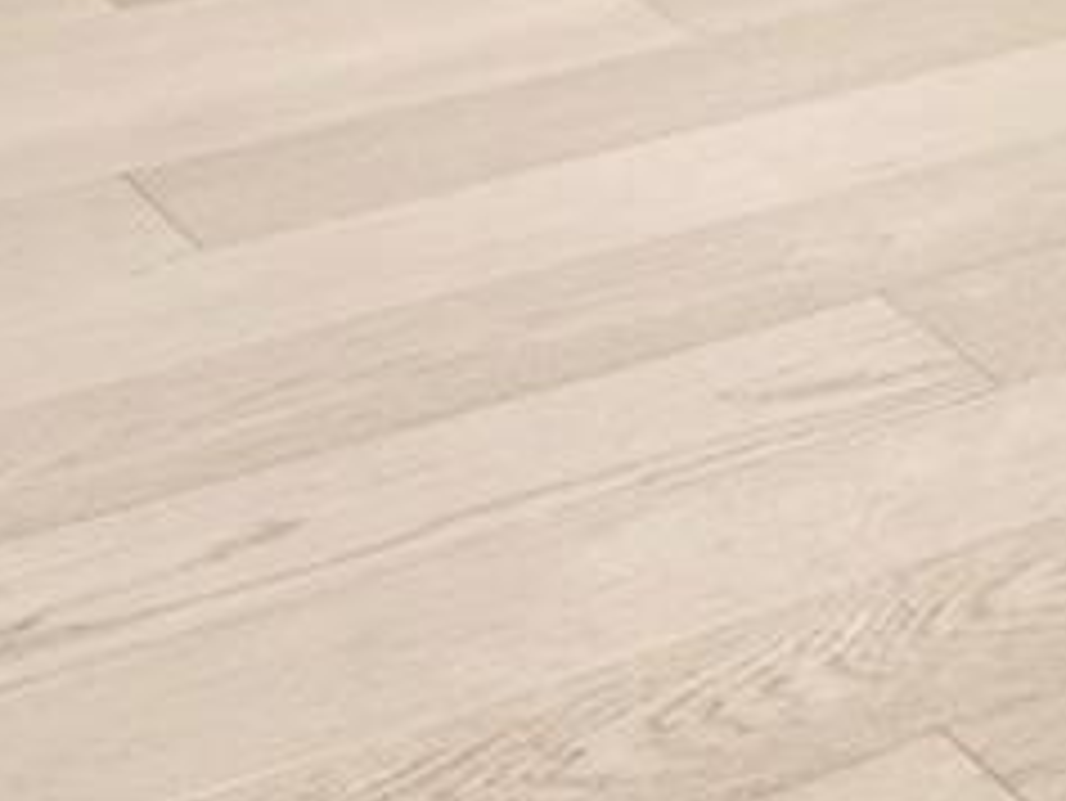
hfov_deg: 12.1
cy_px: -1447
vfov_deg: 9.3
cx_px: 2505
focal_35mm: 133
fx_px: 4098
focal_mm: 16
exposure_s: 1
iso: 100
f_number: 8
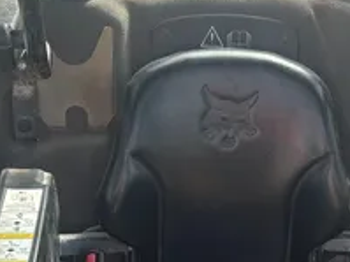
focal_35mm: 72
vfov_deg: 20.1
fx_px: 728
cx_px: 243
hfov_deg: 26.8
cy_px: 231
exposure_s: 1/525
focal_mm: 5.96
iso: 50
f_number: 1.6
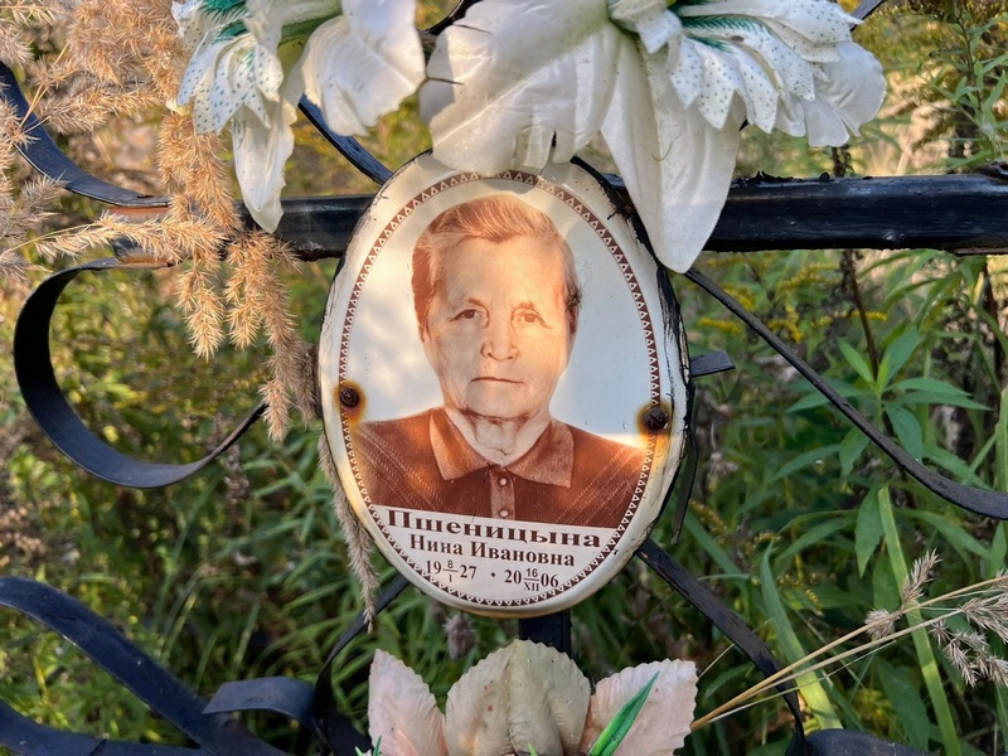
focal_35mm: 26
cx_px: 504
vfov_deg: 53.1
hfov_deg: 67.3
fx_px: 757
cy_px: 378
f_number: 1.5
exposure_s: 1/775
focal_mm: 5.7
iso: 50
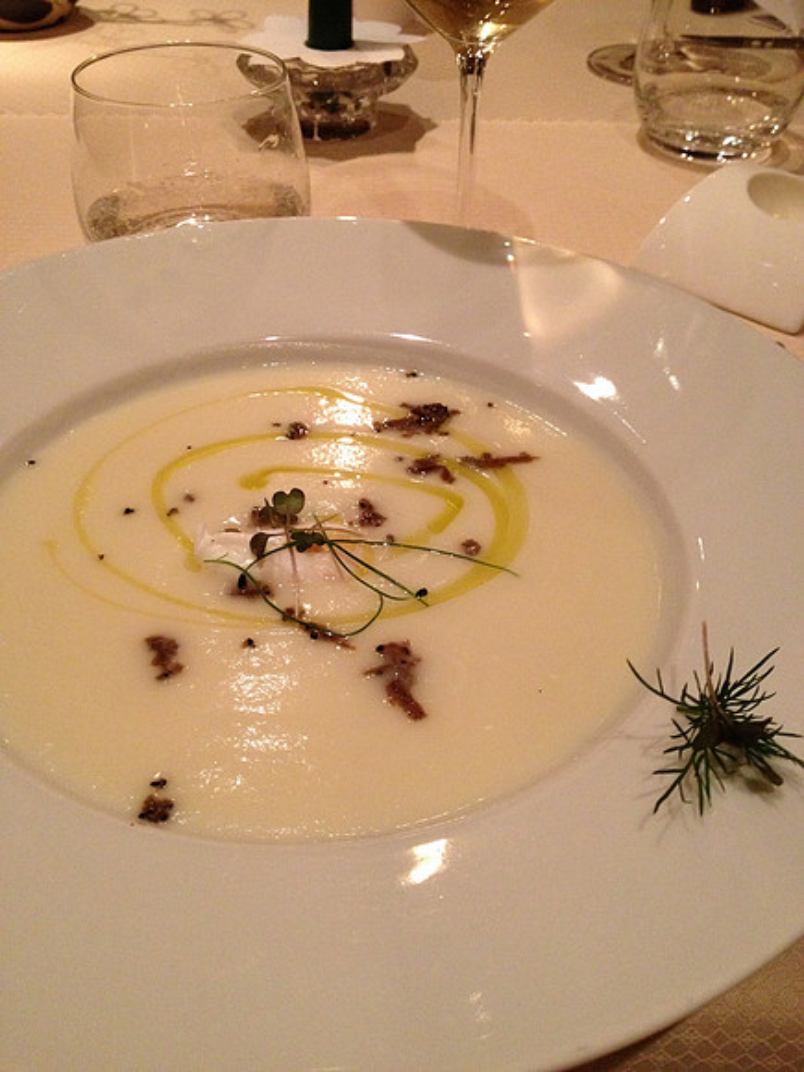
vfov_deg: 52.6
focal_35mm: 35
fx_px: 1084
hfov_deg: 40.7
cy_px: 536
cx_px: 402
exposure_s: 1/20
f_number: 2.4
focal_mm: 4.28
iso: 320
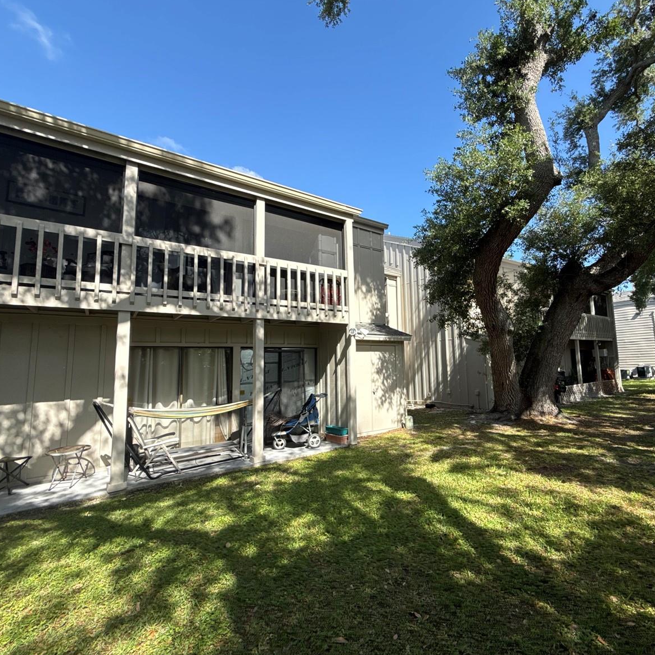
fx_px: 364
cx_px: 391
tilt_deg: +6.5
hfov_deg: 83.0
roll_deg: +2.1
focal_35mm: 17
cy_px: 324
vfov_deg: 84.0
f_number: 2.2
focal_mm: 2.22
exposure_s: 1/809
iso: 50
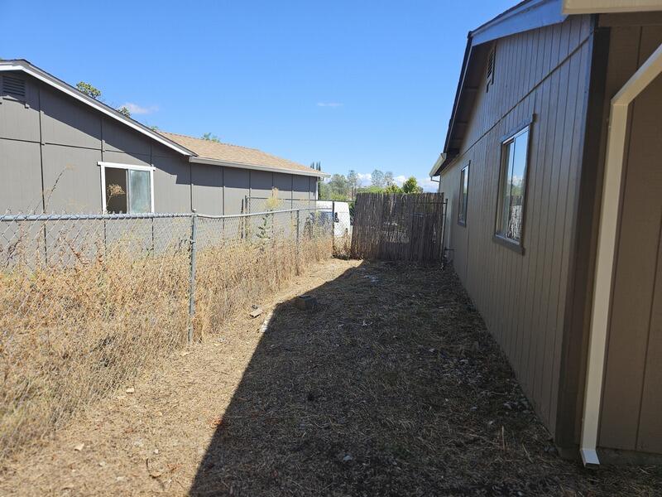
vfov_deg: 58.9
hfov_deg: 73.9
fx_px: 440
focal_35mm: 23
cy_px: 248
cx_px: 331
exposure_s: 1/1102
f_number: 1.8
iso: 25
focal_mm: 5.4
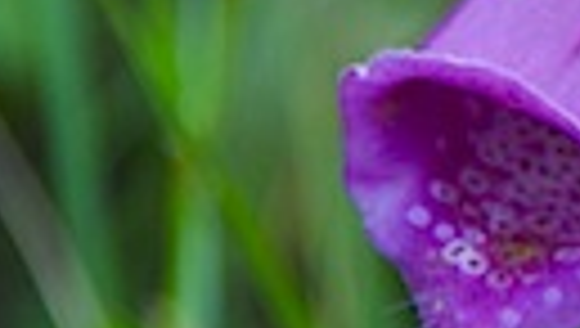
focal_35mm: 1164
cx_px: 976
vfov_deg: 1.0
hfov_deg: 1.9
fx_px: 17927
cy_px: -63
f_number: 6.7
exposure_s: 1/250
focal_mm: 200
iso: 200
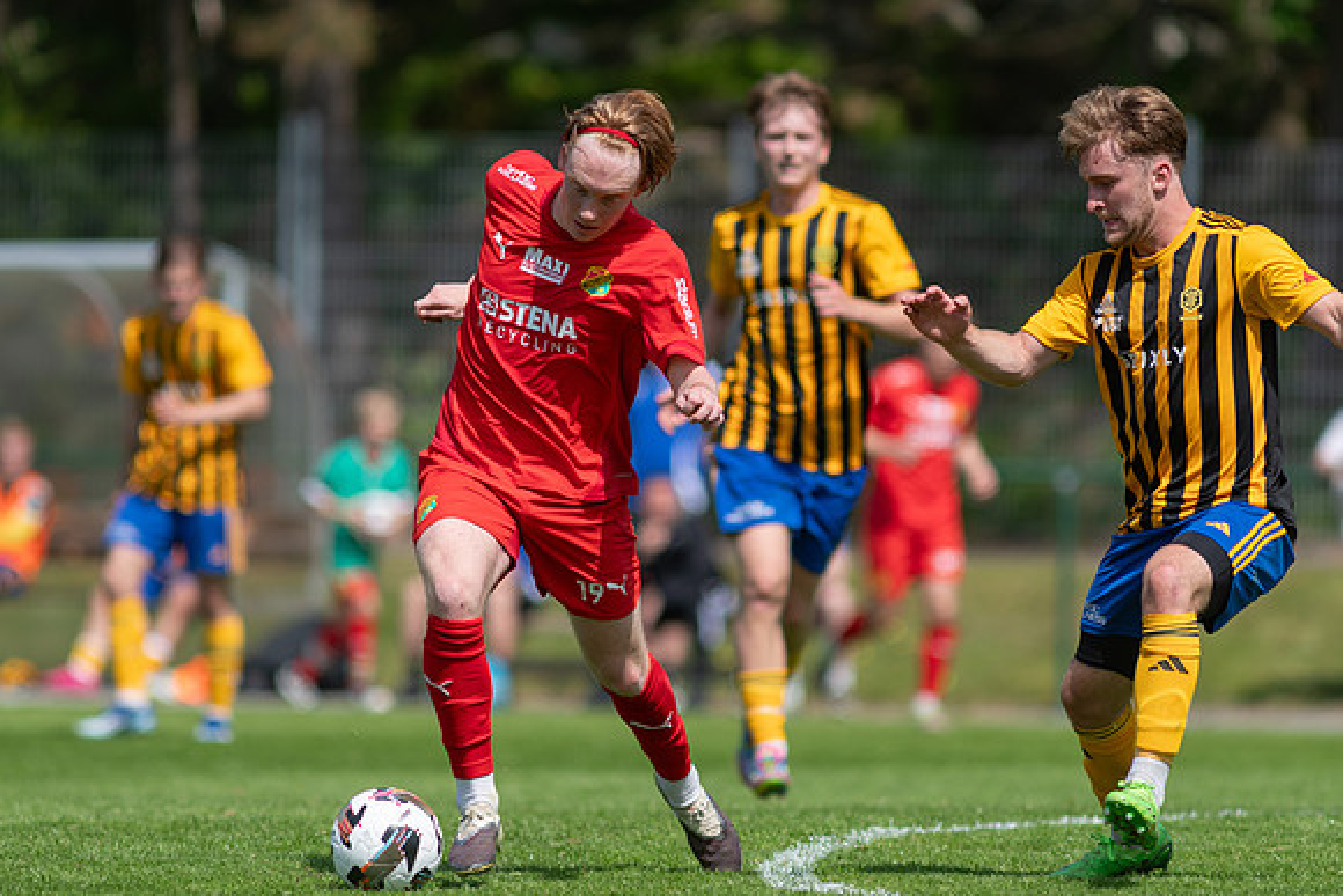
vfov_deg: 3.1
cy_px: 448
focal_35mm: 450
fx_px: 16791
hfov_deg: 4.6
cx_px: 672
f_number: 3.2
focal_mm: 300
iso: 100
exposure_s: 1/1600
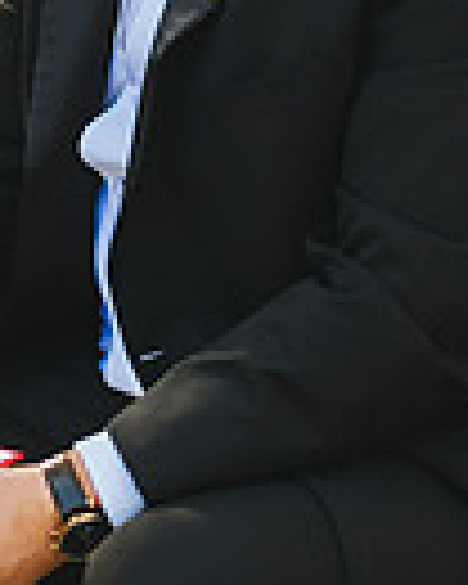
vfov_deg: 7.0
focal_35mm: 275
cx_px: 151
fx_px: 4761
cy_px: -81
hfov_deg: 5.6
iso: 640
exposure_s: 1/3200
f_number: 2
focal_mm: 85
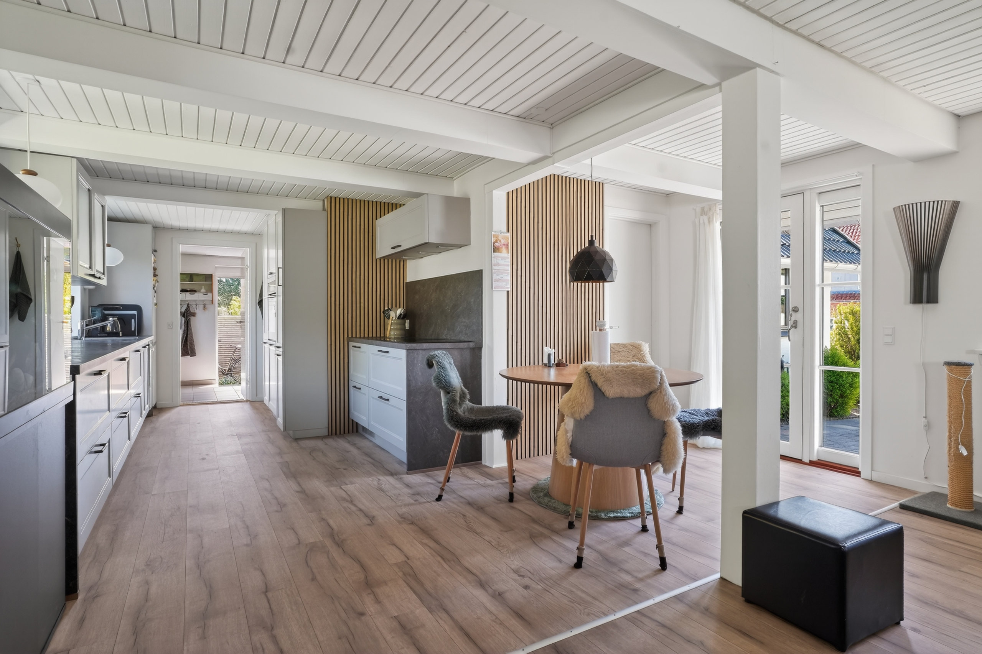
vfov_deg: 64.5
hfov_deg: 86.9
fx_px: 518
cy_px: 327
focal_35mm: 19
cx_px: 491
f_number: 8
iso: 400
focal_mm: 19
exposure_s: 1/30
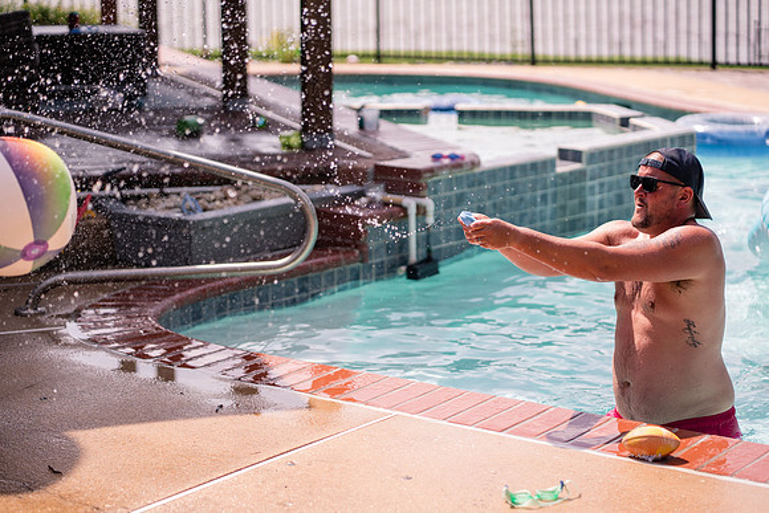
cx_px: 384
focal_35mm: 85
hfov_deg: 23.9
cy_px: 256
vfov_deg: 16.1
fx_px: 1816
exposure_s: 1/3200
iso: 200
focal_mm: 85
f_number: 2.2
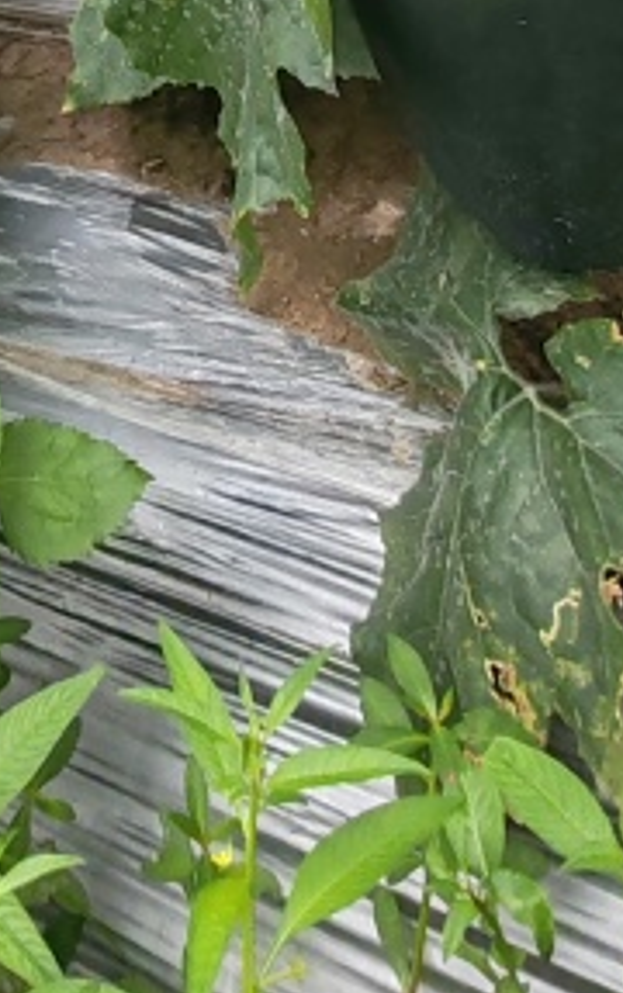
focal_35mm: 63
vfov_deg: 24.7
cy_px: -510
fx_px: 1707
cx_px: -55
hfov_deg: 19.8
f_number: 2.2
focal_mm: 1.96
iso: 50
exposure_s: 1/320
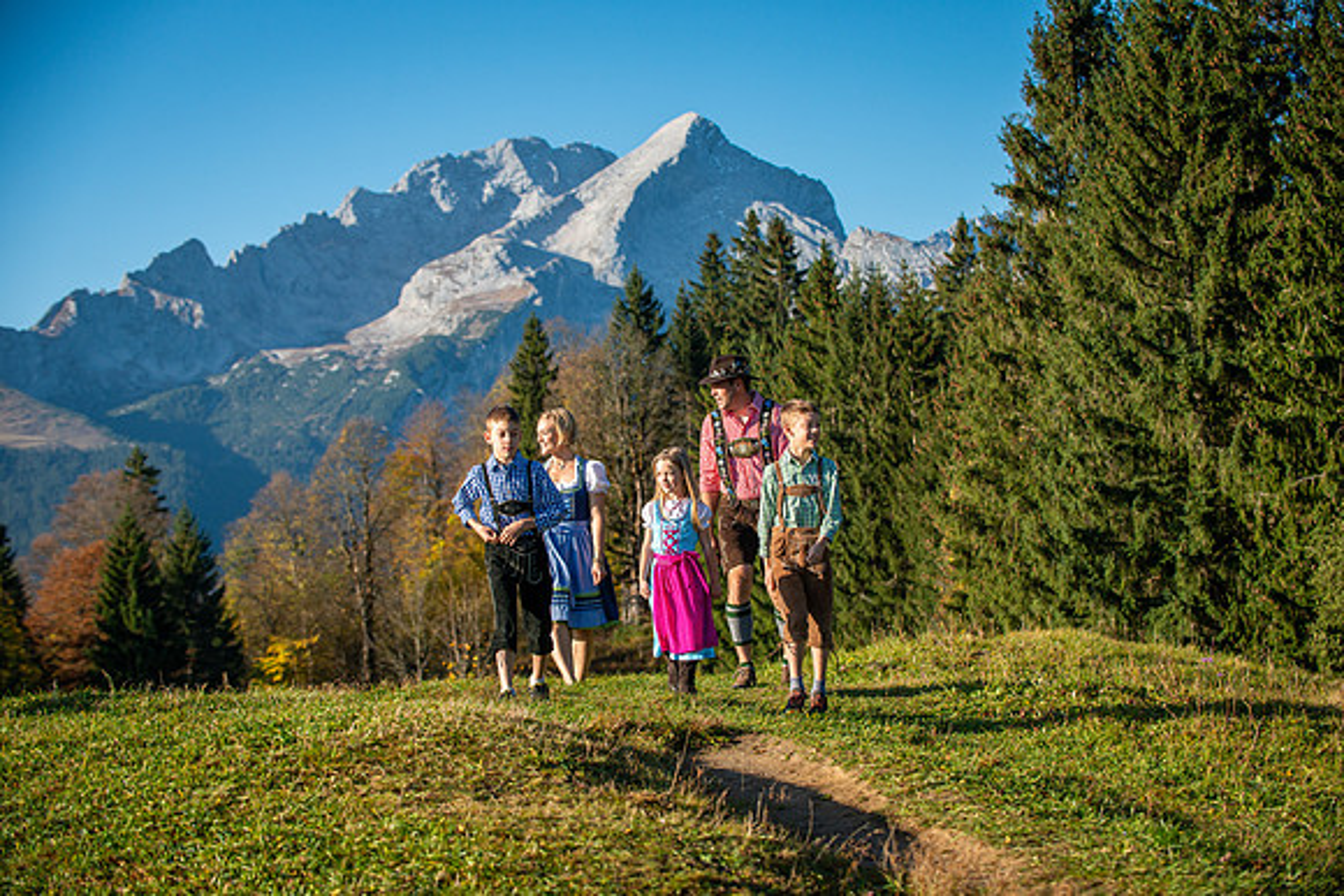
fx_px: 3062
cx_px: 672
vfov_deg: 16.7
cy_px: 448
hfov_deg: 24.8
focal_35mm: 82
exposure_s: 1/1600
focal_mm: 82
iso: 200
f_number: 5
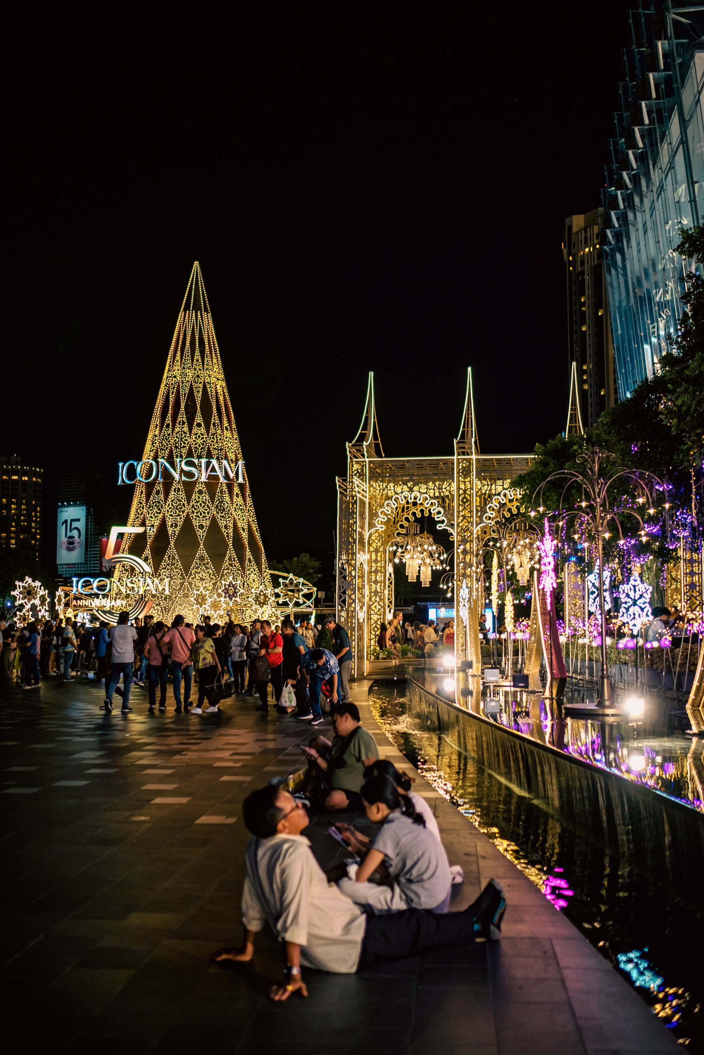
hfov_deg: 37.9
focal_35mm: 35
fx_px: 1026
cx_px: 352
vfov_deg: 54.4
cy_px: 528
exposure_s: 1/125
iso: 400
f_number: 1.4
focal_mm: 23
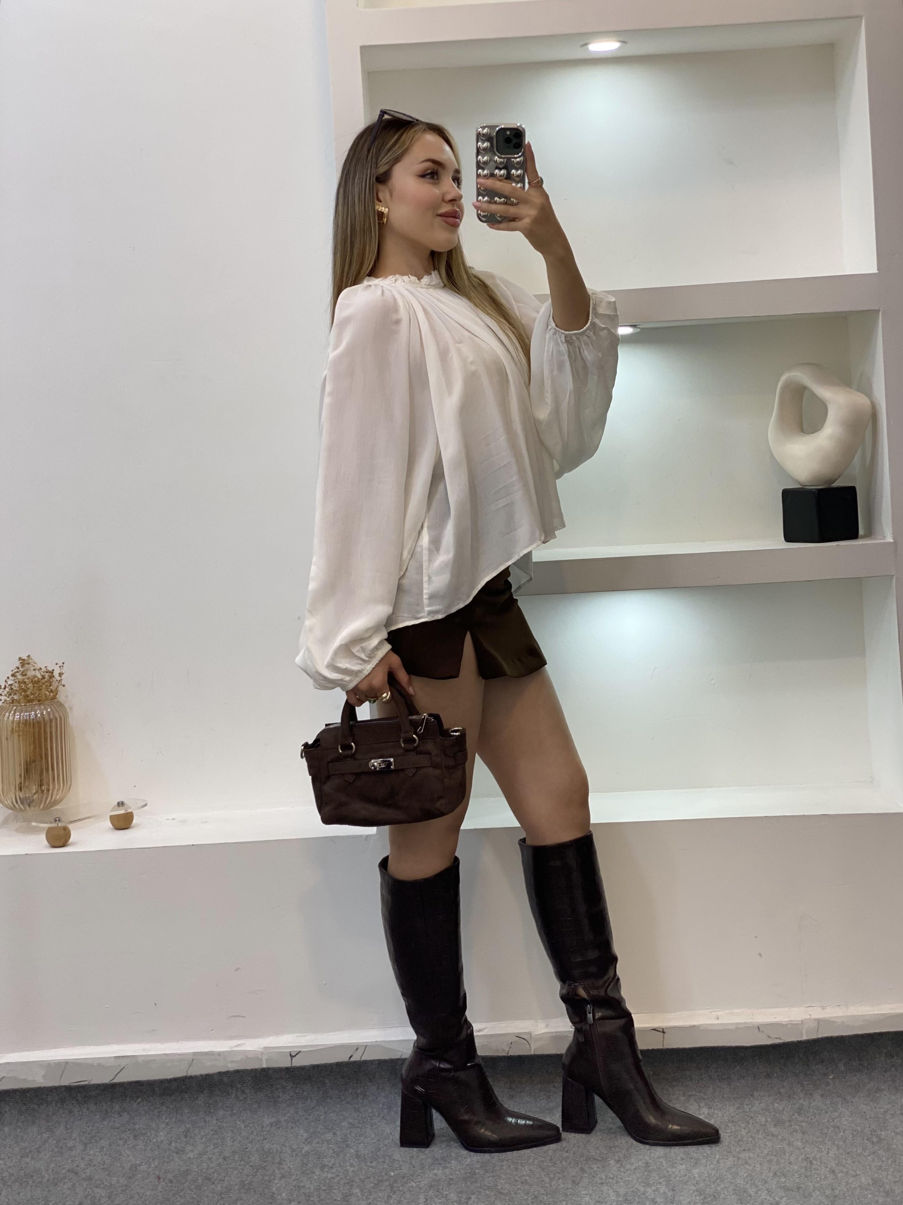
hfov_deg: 28.0
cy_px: 602
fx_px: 1809
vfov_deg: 36.8
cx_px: 452
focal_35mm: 52
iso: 80
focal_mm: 6
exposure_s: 1/100
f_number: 2
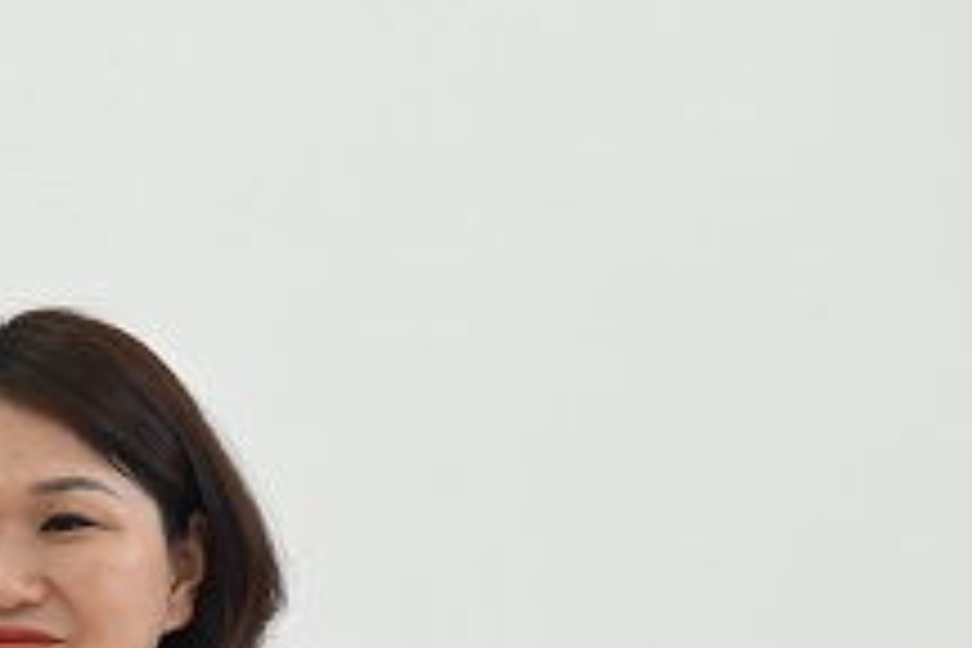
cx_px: 90
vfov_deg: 2.7
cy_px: 749
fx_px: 13499
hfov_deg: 4.1
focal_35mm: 500
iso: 3200
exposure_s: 1/250
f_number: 6.3
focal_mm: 180
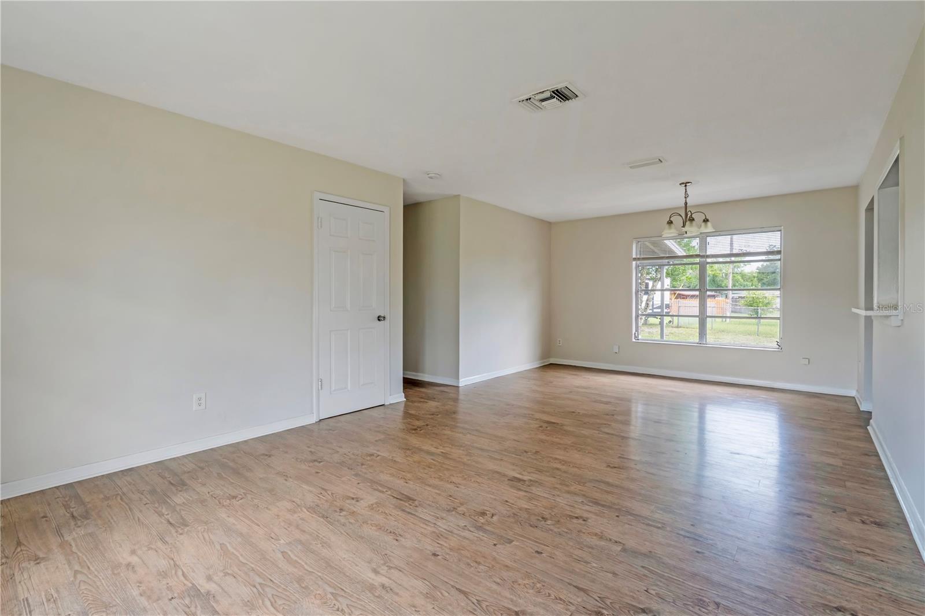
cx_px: 462
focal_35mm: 16
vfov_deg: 72.0
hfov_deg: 95.0
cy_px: 308
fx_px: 424
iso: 250
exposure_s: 1/250
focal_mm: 11
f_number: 9
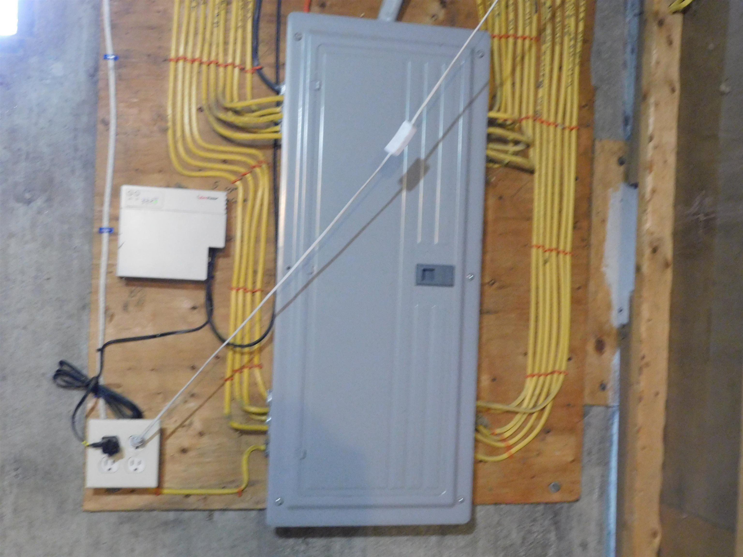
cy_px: 278
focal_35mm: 51
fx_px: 1095
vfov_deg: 28.6
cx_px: 372
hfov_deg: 37.5
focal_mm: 9
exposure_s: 1/5
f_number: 3.8
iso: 800
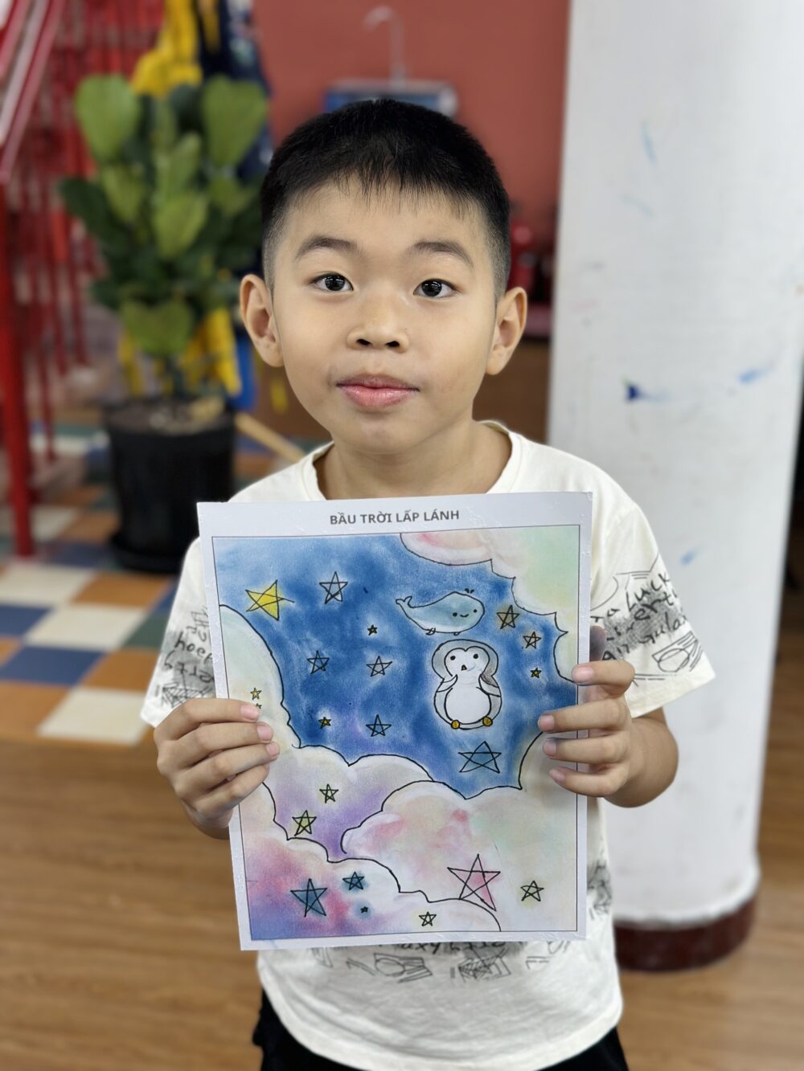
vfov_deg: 39.7
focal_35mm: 48
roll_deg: -1.0
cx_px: 402
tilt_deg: -20.3
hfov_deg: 30.3
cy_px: 536
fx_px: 1486
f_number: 1.78
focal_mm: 6.86
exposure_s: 1/106
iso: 64
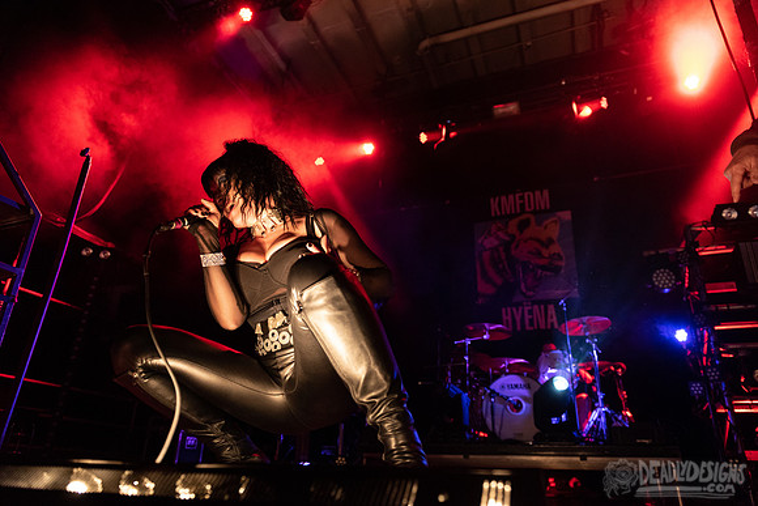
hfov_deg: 73.7
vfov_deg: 53.2
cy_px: 253
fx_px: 505
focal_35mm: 24
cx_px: 379
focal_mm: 24
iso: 3200
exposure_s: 1/320
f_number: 3.2
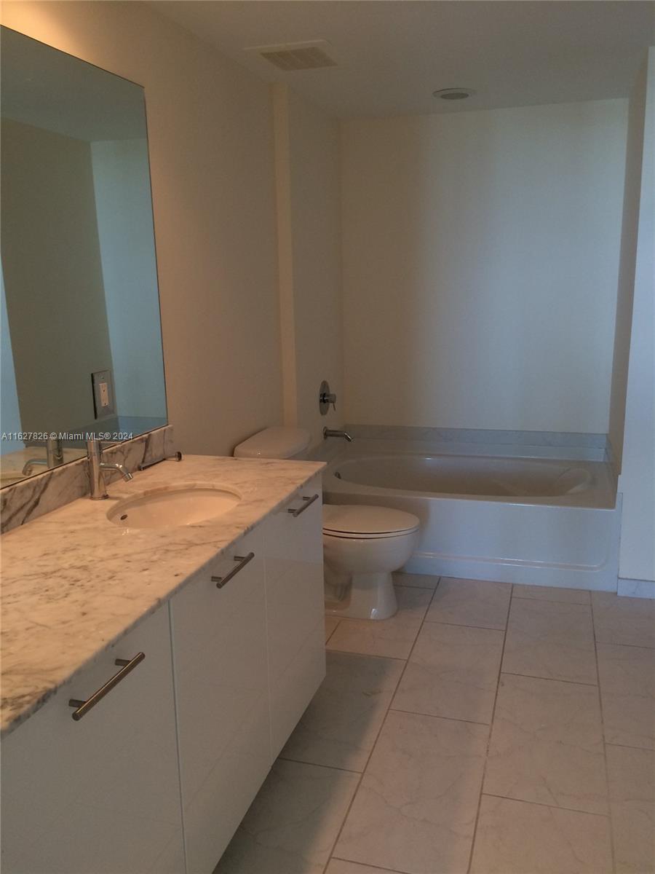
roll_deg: +1.5
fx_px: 732
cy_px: 437
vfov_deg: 61.7
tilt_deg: -11.7
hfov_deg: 48.2
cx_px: 328
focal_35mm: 29
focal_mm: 4.15
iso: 50
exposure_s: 1/30
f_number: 2.2
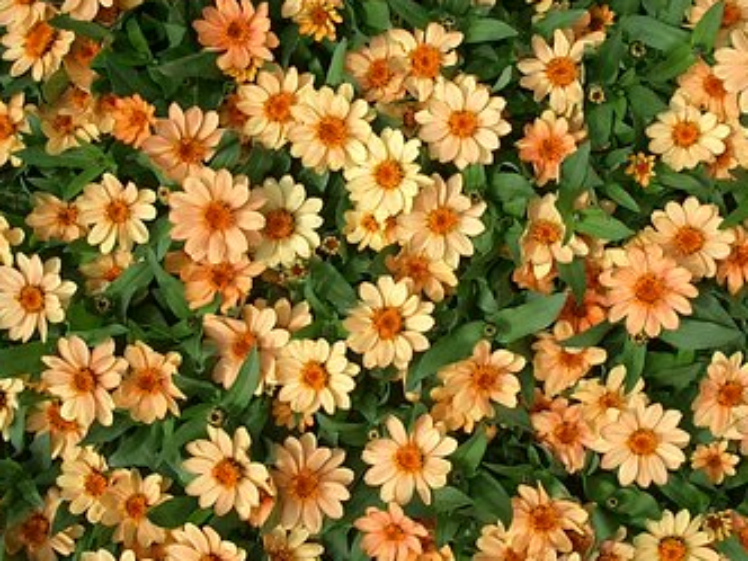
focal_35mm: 54
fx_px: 1167
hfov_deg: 35.5
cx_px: 401
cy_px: 246
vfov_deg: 27.0
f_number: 2.6
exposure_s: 1/800
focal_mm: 5.8
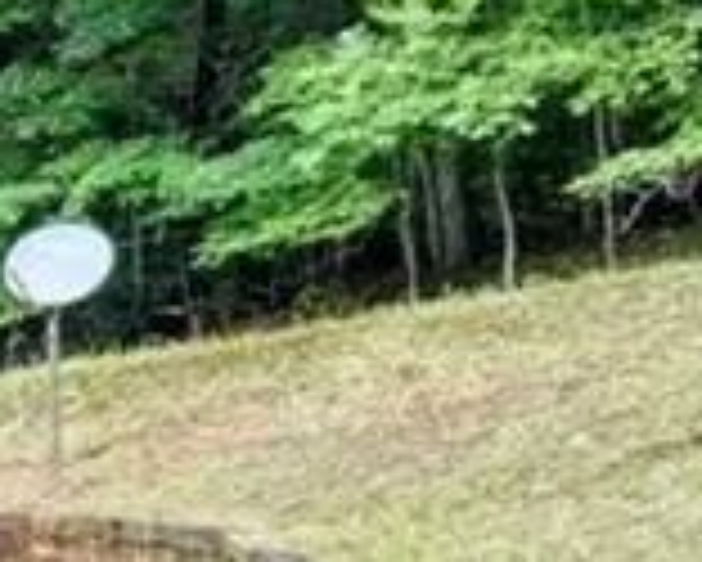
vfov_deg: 13.1
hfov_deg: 10.4
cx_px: -1530
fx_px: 2445
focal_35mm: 118
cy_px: 378
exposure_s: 1/6
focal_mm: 19.1
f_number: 9
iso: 100
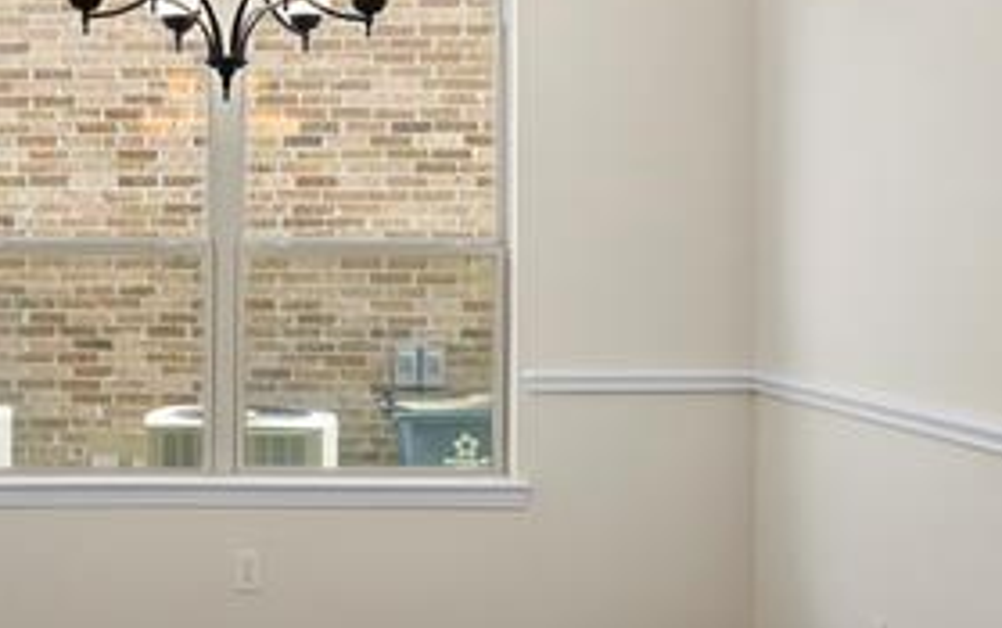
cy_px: 253
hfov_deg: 35.3
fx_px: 1531
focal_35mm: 56
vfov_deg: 23.2
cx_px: 226
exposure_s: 1/8
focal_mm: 15
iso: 200
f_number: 8
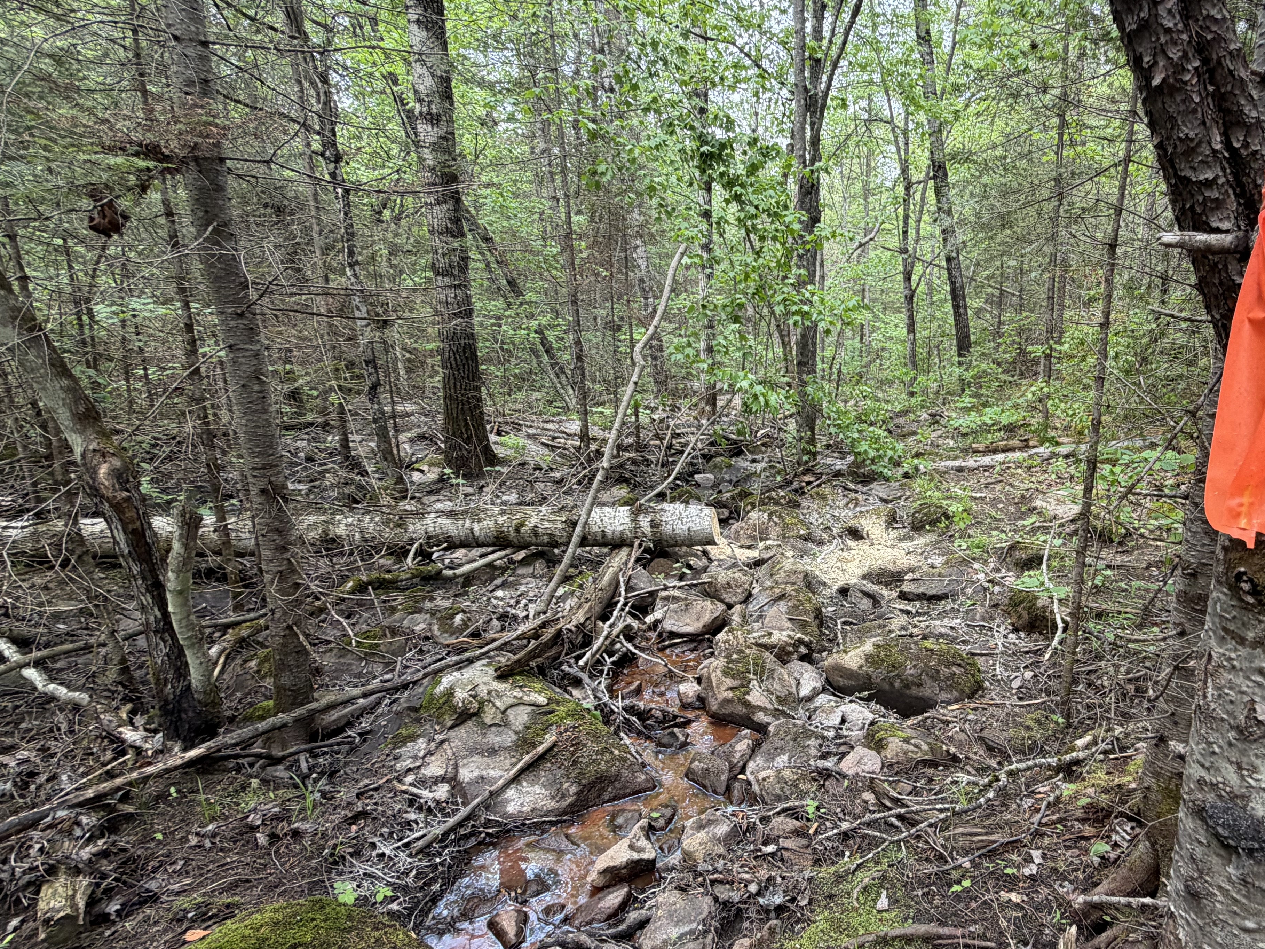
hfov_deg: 74.2
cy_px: 507
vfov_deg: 61.0
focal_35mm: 22
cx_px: 836
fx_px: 804
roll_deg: +0.8
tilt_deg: -16.2
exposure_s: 1/121
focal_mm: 2.22
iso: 80
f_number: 2.2
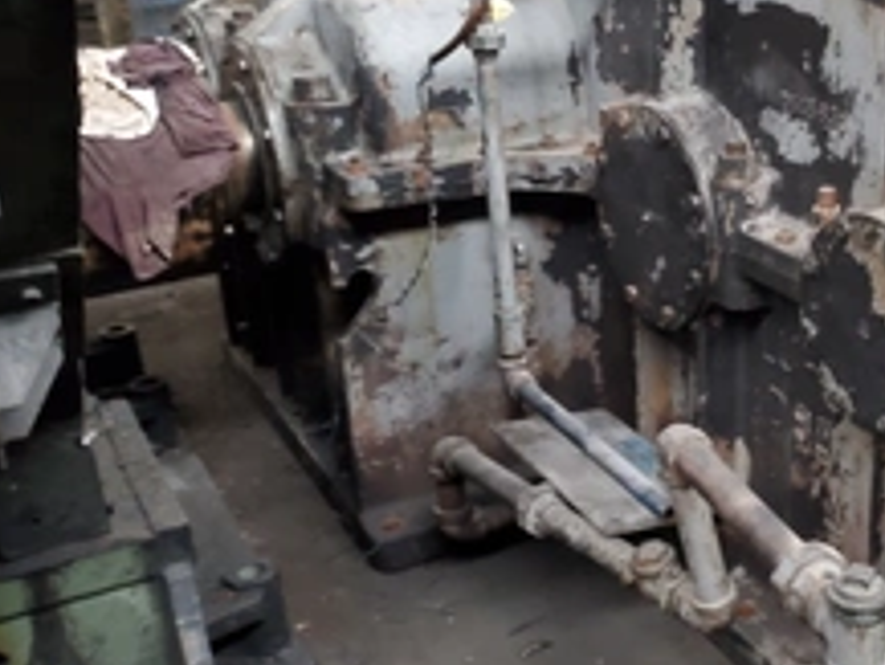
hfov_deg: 37.3
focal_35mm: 48
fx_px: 1228
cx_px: 783
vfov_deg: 30.3
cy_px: 322
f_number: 1.5
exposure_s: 1/10
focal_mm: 4.3
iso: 800
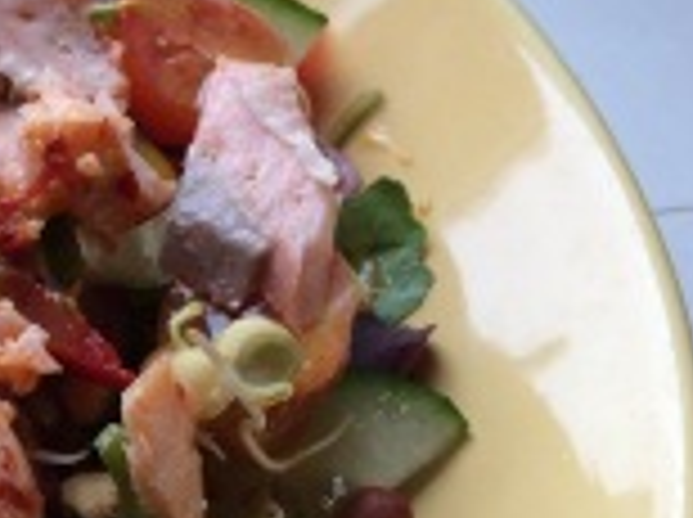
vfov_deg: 14.7
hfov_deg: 17.3
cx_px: -414
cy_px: 423
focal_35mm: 100
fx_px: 1999
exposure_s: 1/120
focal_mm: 4.12
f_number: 2.2
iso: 64
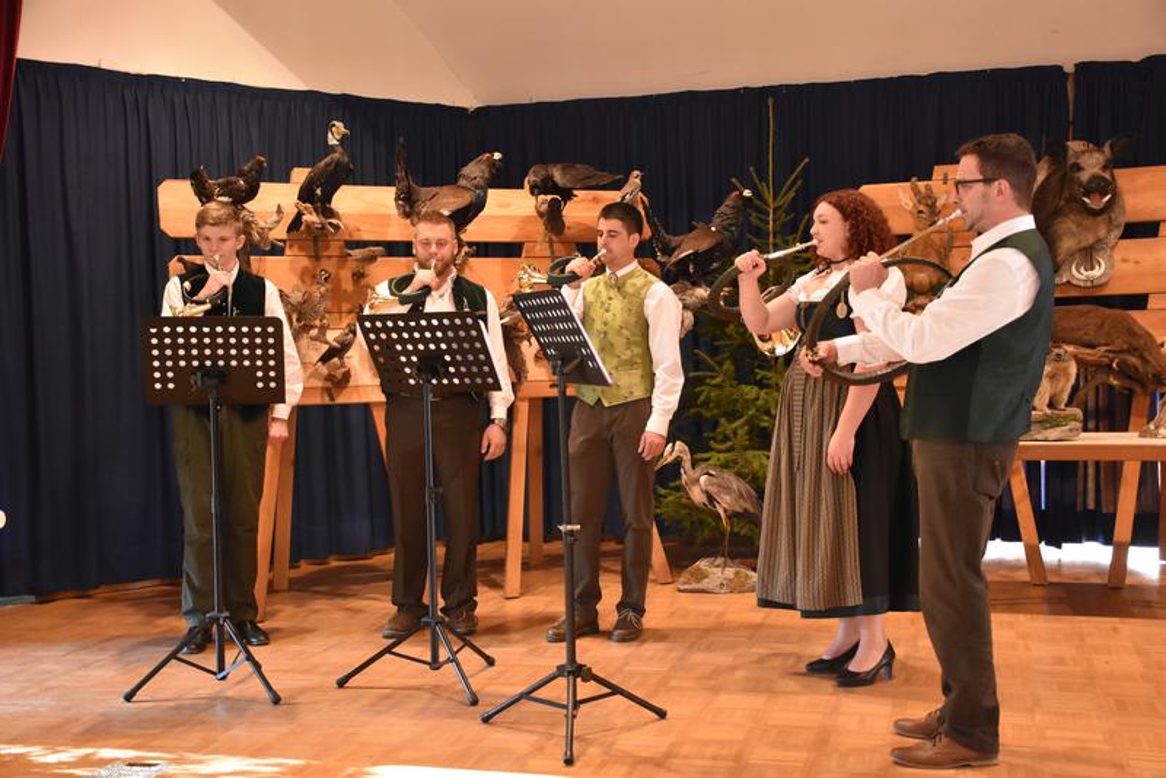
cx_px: 583
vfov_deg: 29.9
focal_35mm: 45
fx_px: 1458
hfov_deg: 43.6
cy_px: 389
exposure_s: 1/60
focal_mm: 30
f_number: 4
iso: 2200
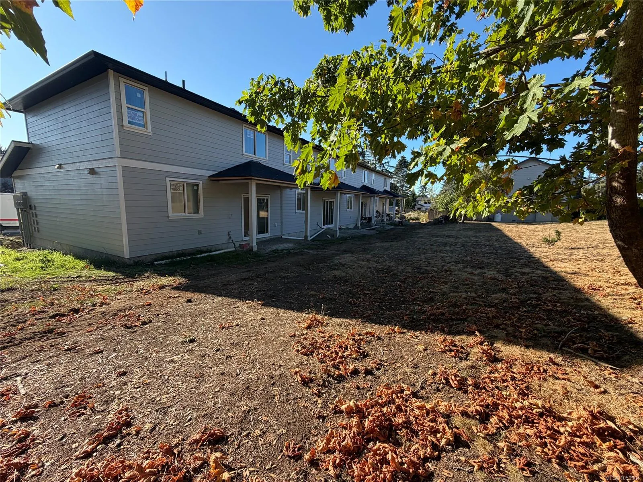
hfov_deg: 102.1
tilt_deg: -7.7
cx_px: 322
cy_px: 241
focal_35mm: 14
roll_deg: -0.3
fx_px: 260
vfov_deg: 85.7
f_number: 2.2
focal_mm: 2.22
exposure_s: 1/502
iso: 50
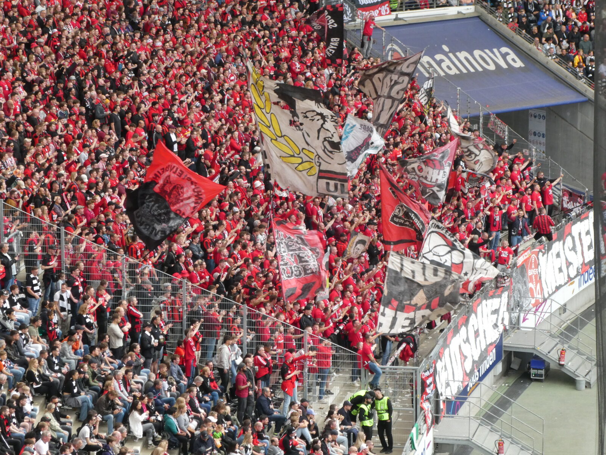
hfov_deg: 10.7
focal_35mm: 185
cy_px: 228
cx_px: 303
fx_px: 3239
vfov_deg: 8.0
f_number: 5.6
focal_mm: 33.2
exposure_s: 1/125
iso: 320
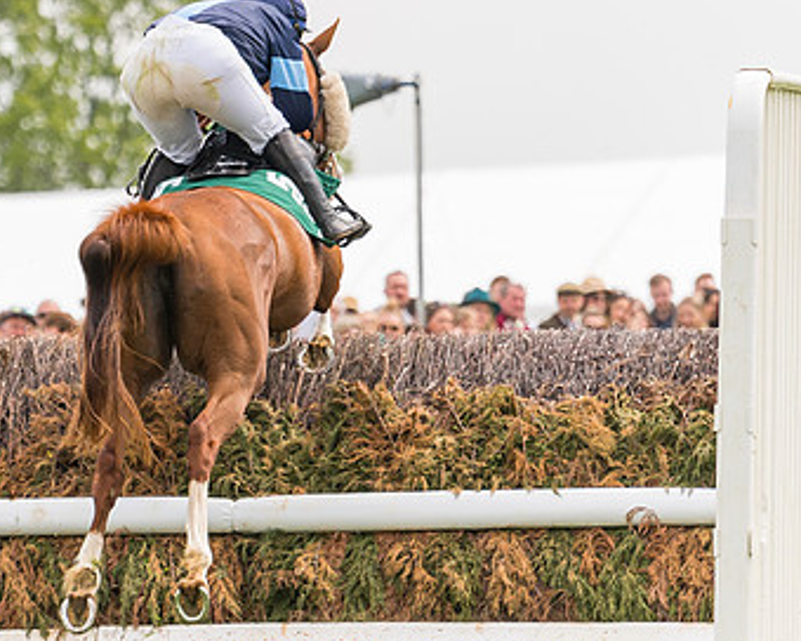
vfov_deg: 2.4
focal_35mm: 649
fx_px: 15386
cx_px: 197
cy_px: 241
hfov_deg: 3.0
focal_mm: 200
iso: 400
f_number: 4
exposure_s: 1/2500
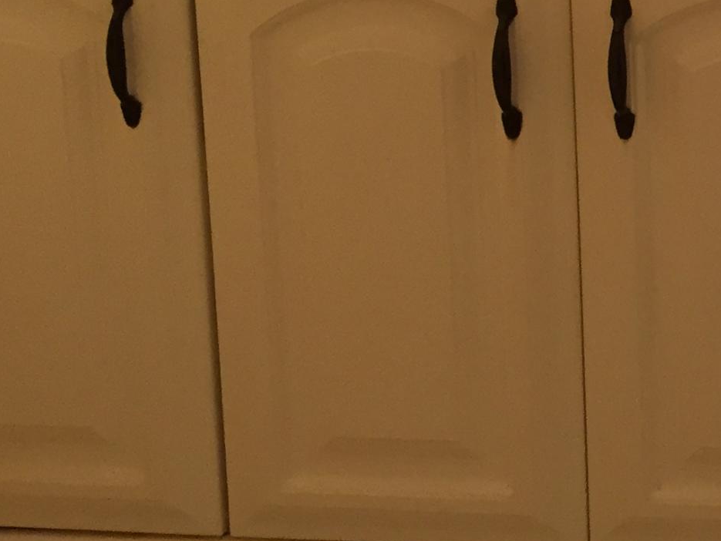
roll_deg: +0.1
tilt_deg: -6.5
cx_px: 1067
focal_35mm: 93
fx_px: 1938
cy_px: -221
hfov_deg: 18.7
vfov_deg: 15.0
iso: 50
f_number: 2.2
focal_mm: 4.15
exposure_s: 1/30
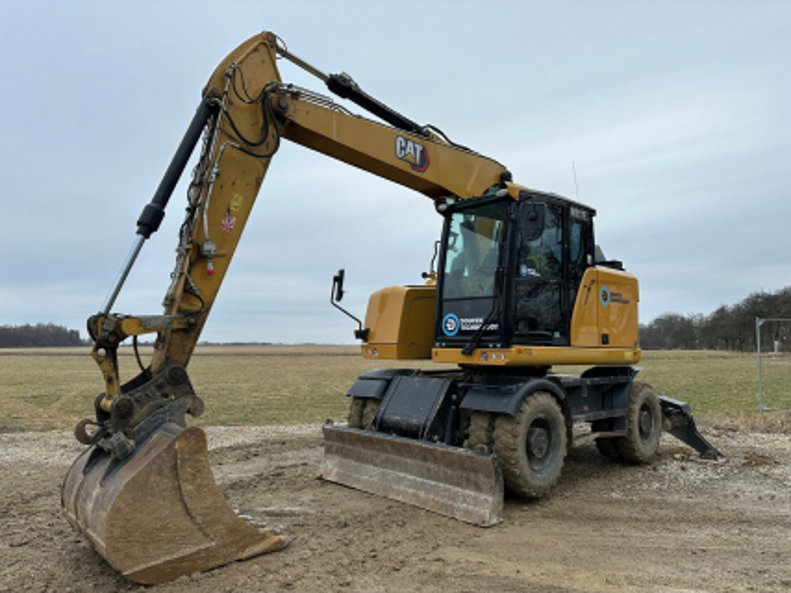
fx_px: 548
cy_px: 296
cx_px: 396
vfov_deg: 56.8
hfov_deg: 71.6
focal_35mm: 24
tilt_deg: +5.3
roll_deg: +0.2
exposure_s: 1/1880
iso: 80
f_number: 1.78
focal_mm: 6.86
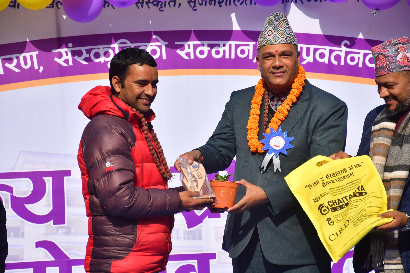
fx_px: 1982
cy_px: 136
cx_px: 205
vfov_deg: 7.9
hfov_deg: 11.8
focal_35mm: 174
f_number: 6.3
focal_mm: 116
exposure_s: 1/2500
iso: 640
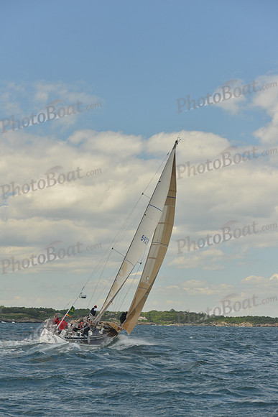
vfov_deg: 28.8
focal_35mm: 70
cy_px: 208
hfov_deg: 19.5
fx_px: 810
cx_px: 139
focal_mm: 70
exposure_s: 1/800
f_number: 6.3
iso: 400
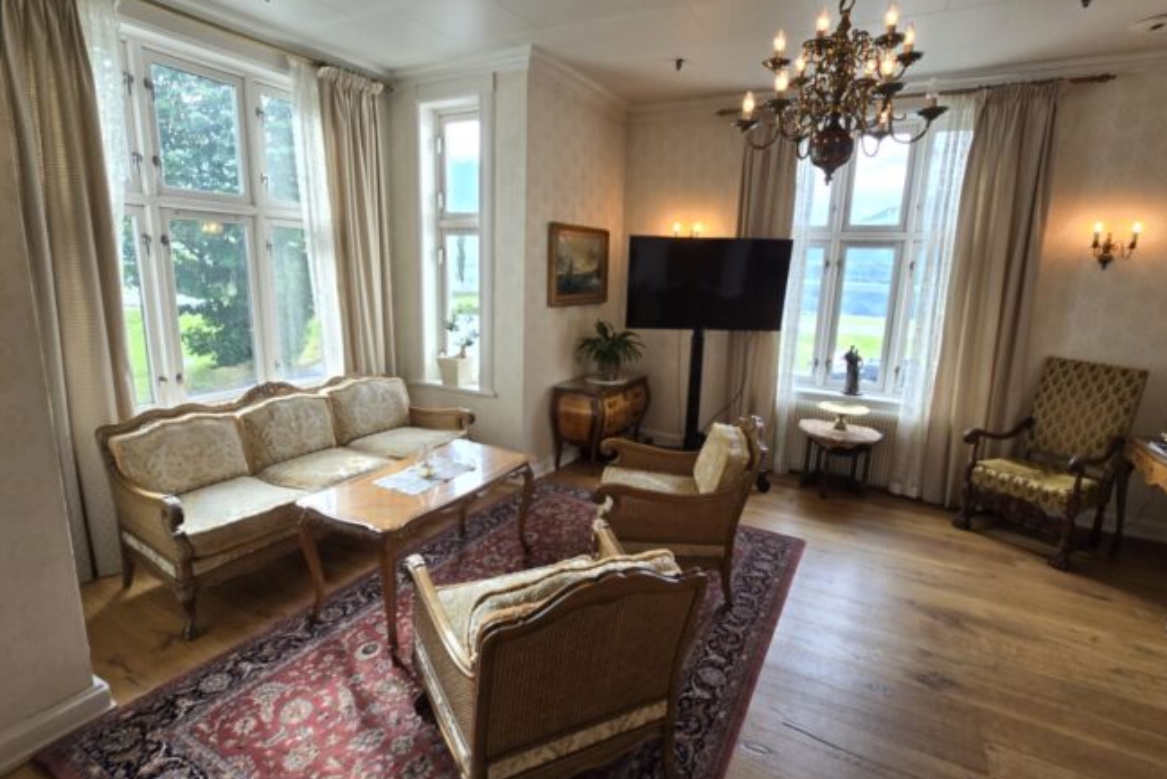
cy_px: 387
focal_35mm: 16
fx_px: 519
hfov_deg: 96.7
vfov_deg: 73.8
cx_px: 599
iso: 80
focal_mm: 2.2
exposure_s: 1/100
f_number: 2.2
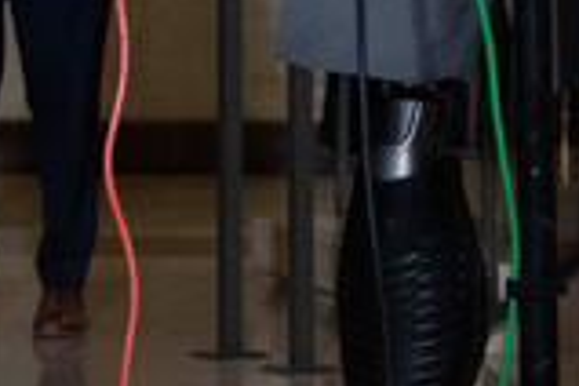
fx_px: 2895
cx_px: 441
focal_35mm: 180
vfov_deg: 7.5
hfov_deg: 11.4
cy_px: -169
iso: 4000
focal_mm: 28
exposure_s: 1/250
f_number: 3.2
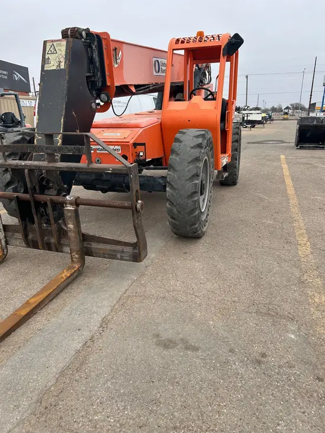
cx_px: 162
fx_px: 325
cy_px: 216
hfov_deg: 53.1
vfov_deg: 67.3
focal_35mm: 26
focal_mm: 5.7
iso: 50
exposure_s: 1/1183
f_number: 1.5
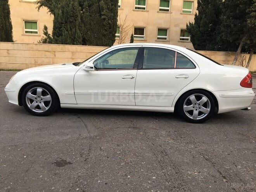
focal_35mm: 29
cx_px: 128
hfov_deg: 61.7
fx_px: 214
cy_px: 96
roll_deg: -2.4
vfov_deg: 48.2
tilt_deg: -12.5
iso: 32
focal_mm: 4.15
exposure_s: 1/50
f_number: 2.2
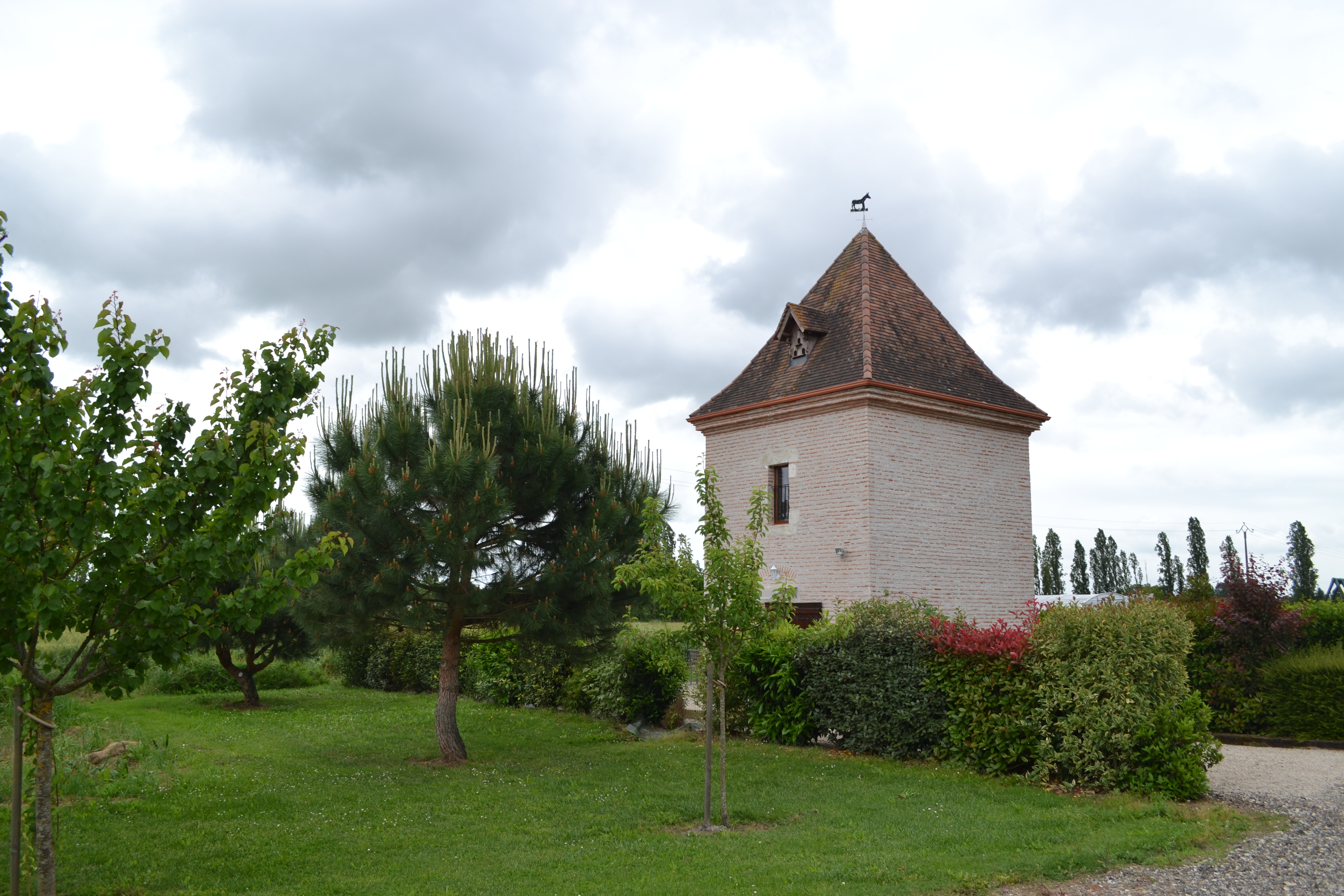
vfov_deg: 47.9
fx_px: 1008
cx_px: 672
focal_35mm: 27
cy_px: 448
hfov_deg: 67.4
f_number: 6.3
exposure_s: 1/160
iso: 100
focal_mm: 18
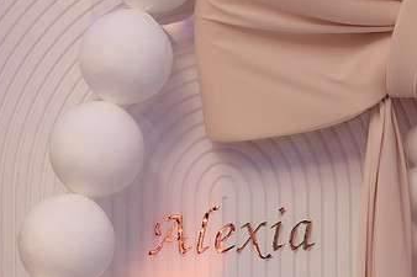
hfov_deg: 14.0
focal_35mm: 146
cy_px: 134
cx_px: 343
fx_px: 1690
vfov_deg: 9.4
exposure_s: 1/250
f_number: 2.8
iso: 1000
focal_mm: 85
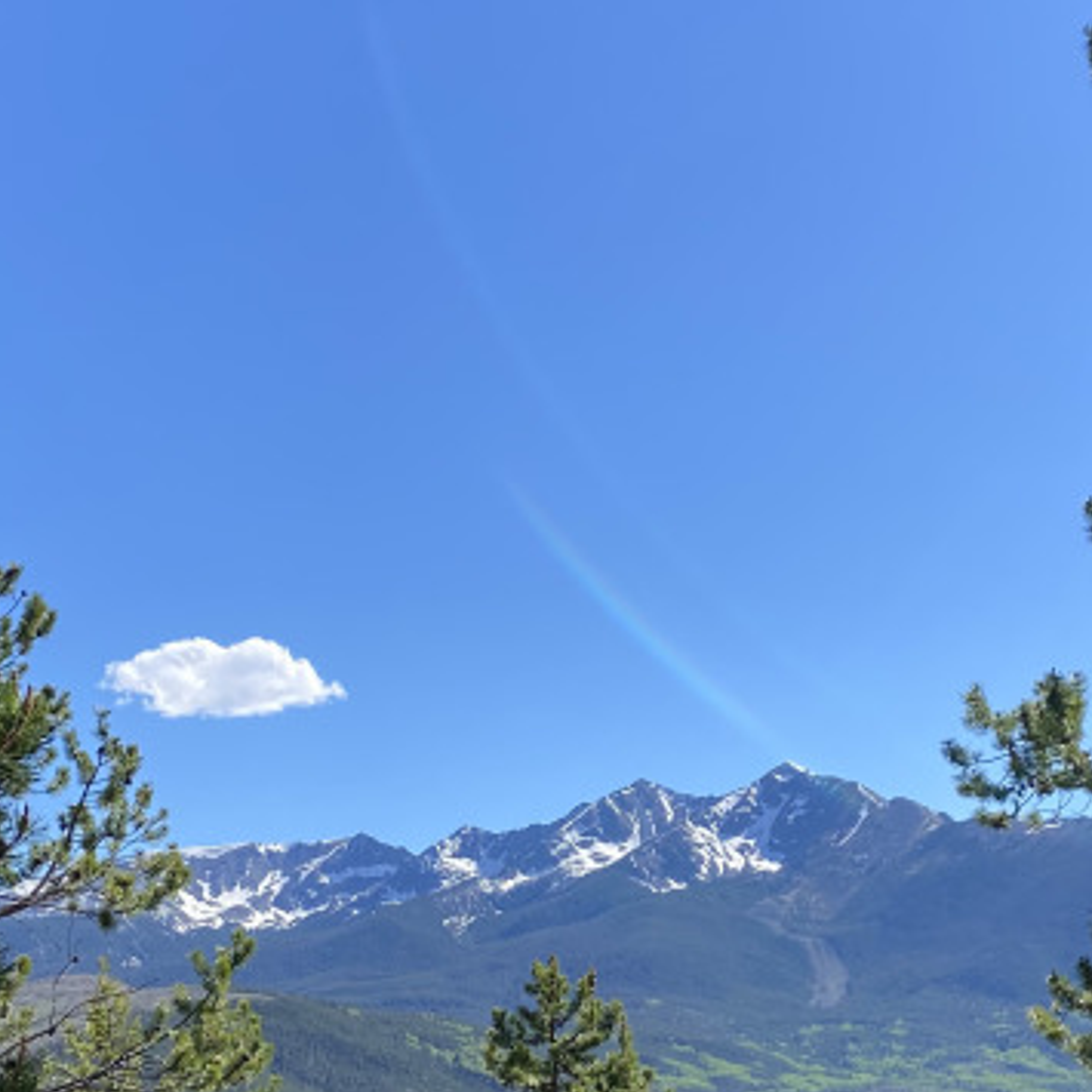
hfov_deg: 25.0
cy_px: 794
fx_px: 2463
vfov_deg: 24.8
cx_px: 554
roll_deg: +3.2
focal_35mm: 69
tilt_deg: +8.5
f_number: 1.8
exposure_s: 1/1898
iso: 32
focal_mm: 4.25
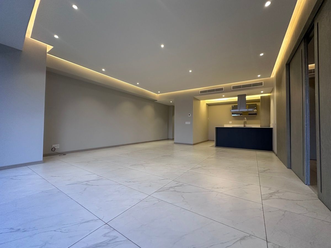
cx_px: 166
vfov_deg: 85.7
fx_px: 134
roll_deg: -0.7
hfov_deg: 102.1
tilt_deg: +1.2
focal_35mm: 14
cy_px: 124
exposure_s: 1/60
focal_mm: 2.22
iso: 200
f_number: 2.2
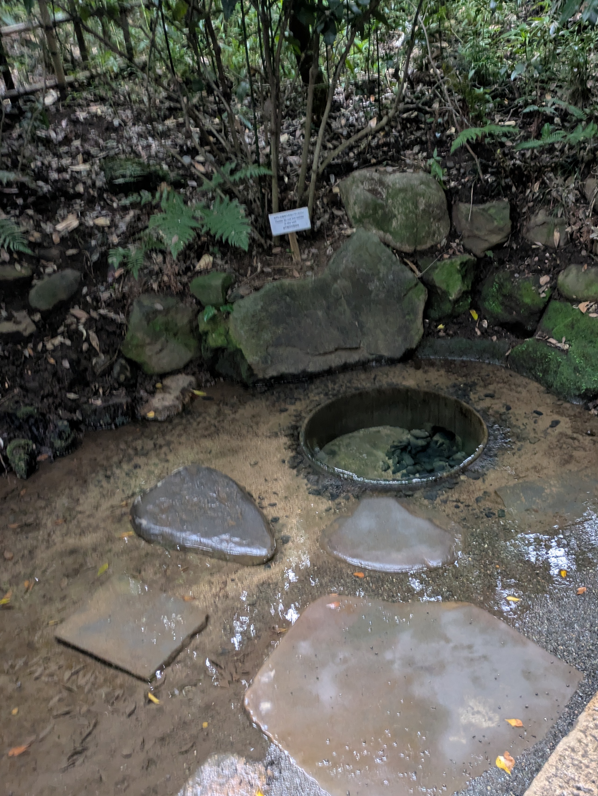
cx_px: 391
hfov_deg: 41.4
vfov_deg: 53.7
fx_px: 783
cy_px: 463
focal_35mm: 34
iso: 455
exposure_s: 1/25
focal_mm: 5.43
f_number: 1.89
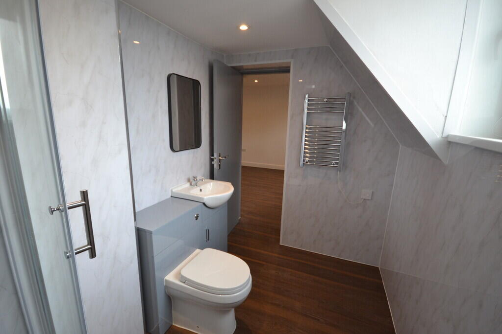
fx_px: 209
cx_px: 251
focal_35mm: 15
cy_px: 167
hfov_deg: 100.4
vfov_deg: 77.3
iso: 400
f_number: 5
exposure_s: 1/100
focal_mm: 10
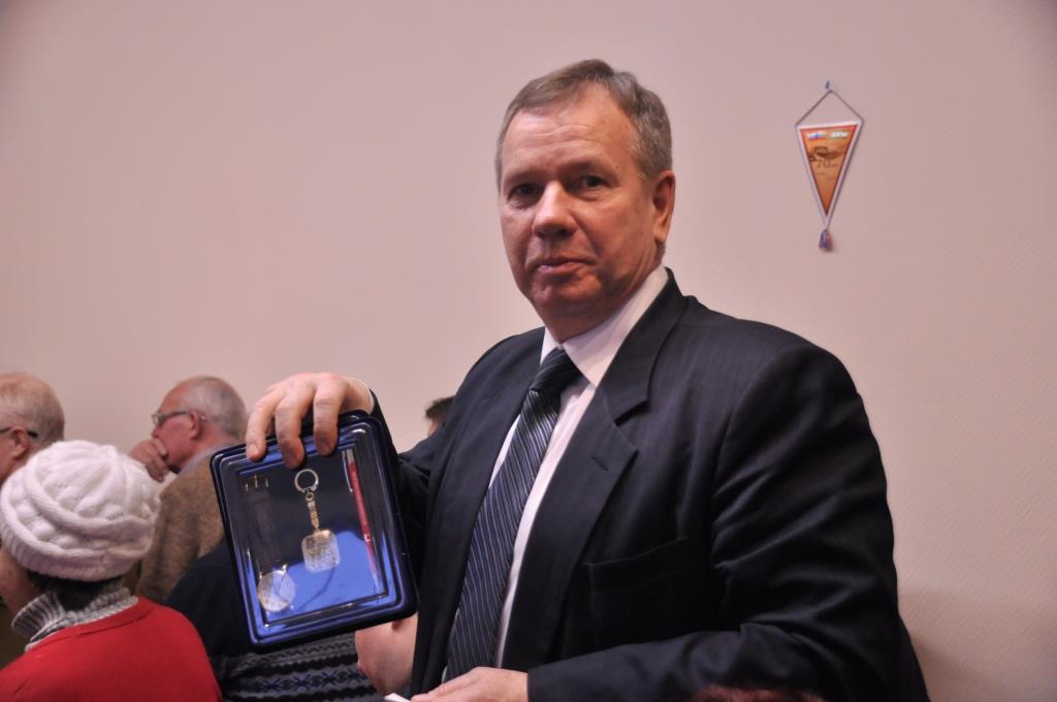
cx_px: 528
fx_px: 1671
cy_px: 351
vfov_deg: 23.7
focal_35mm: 57
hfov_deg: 35.1
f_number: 4.5
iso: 1000
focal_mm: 38
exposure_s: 1/80
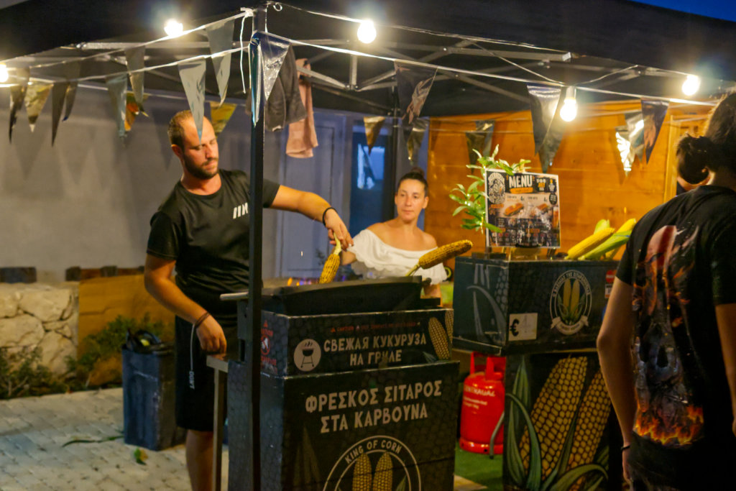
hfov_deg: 43.6
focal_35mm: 45
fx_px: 920
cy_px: 246
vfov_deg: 29.9
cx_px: 368
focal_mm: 30
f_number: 4
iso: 6400
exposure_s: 1/160
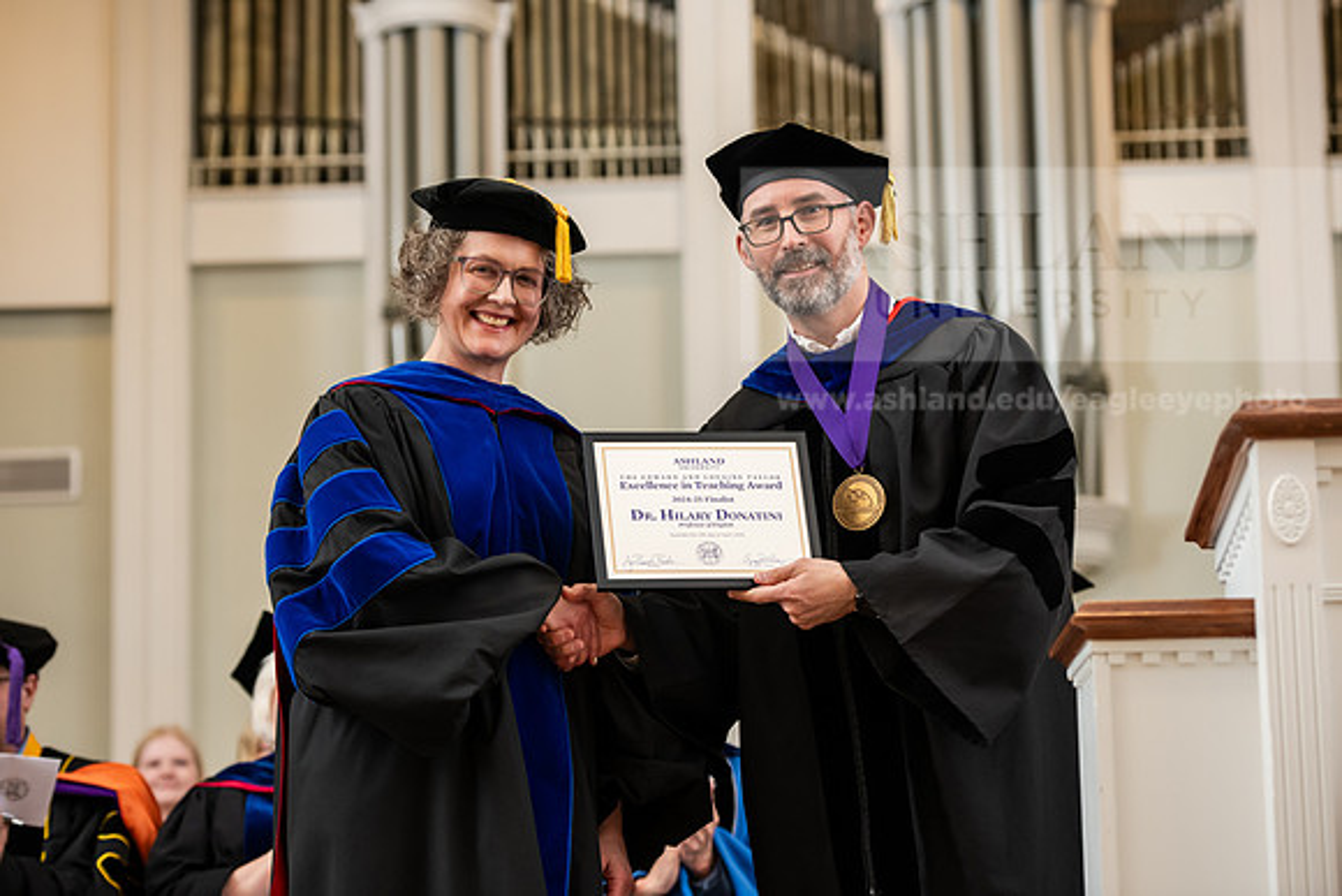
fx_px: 3728
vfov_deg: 13.7
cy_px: 448
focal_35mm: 100
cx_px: 671
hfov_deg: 20.4
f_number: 3.5
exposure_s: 1/200
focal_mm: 100
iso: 1250
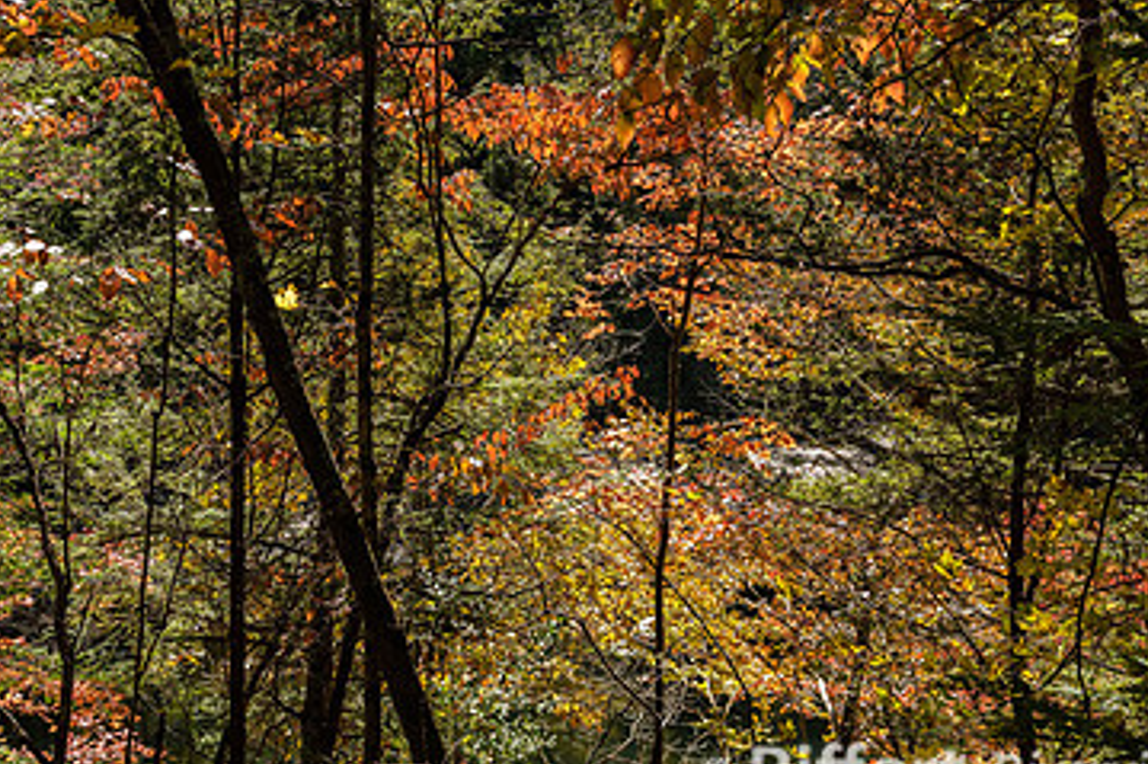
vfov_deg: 24.4
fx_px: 1753
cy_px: 209
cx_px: 489
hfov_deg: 36.2
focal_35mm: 55
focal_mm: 34
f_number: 8
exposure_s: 1/200
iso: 220
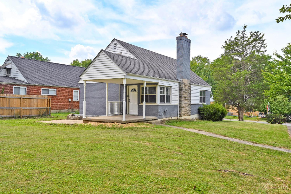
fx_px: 226
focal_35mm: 28
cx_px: 146
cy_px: 97
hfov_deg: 65.5
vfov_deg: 46.4
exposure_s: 1/320
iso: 100
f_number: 6.3
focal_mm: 28
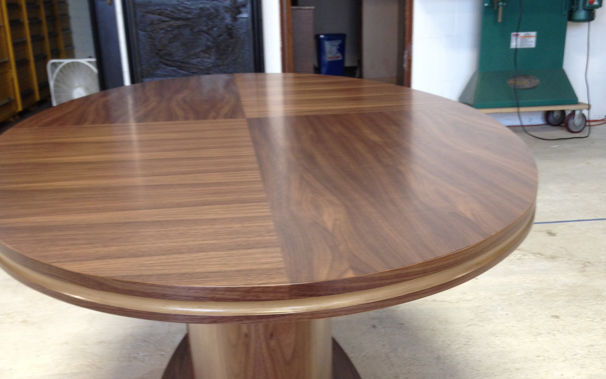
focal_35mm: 50
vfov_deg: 25.2
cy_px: 331
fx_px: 826
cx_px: 304
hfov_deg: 40.3
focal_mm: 4.28
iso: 50
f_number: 2.4
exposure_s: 1/20
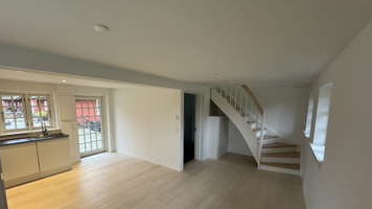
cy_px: 125
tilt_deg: -7.7
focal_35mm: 16
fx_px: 158
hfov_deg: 99.3
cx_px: 179
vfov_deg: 66.4
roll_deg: -0.3
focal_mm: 2.22
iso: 250
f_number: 2.2
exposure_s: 1/100
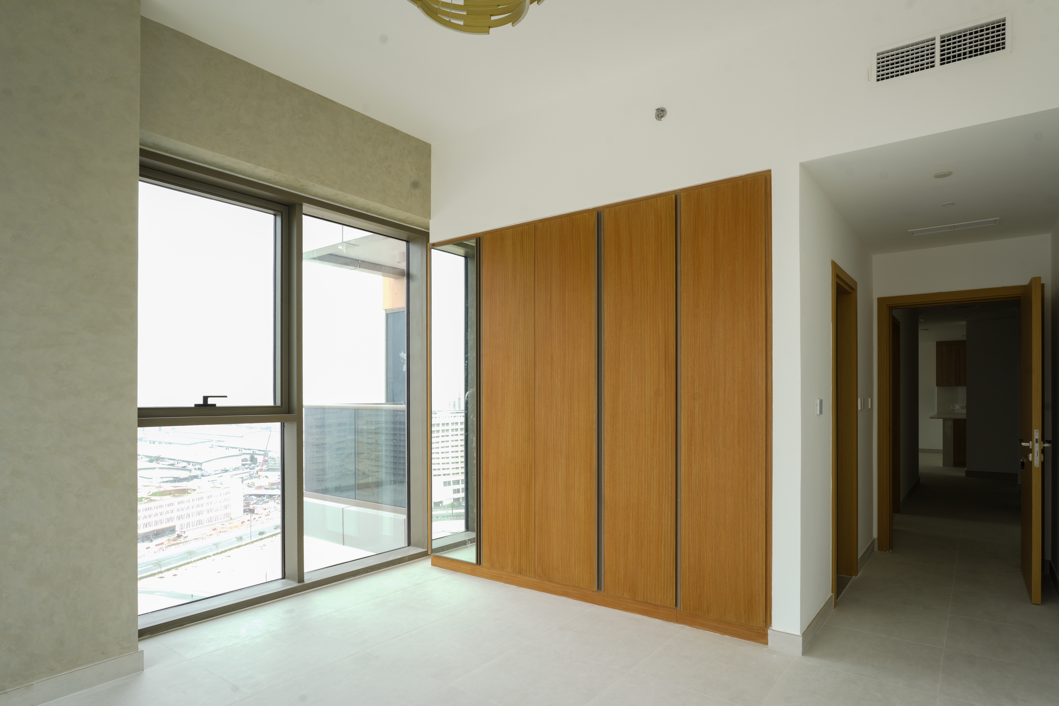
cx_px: 530
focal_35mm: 20
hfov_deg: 84.0
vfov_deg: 61.9
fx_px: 588
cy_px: 353
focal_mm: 20
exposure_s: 1/6
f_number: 11
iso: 80
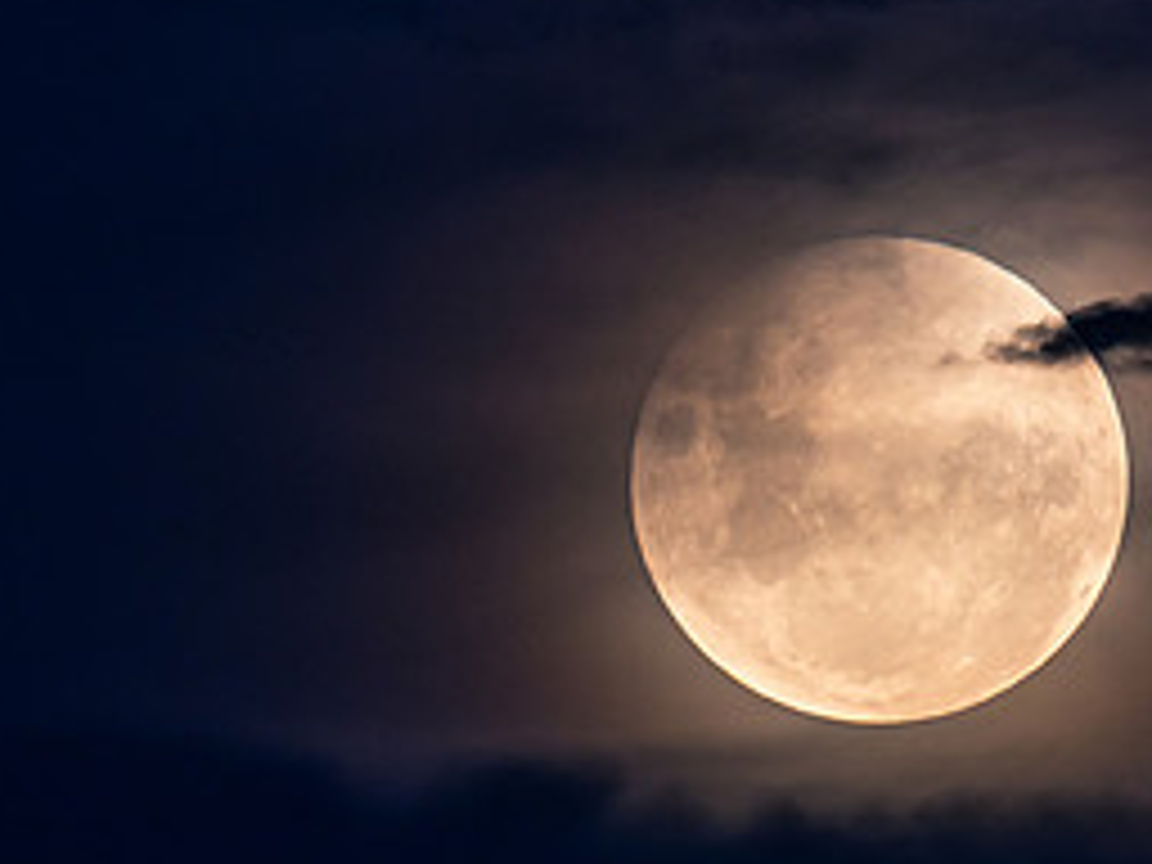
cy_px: 632
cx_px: 801
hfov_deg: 1.2
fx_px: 57274
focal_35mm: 1721
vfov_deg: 0.9
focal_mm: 600
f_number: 8
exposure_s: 1/13
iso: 200
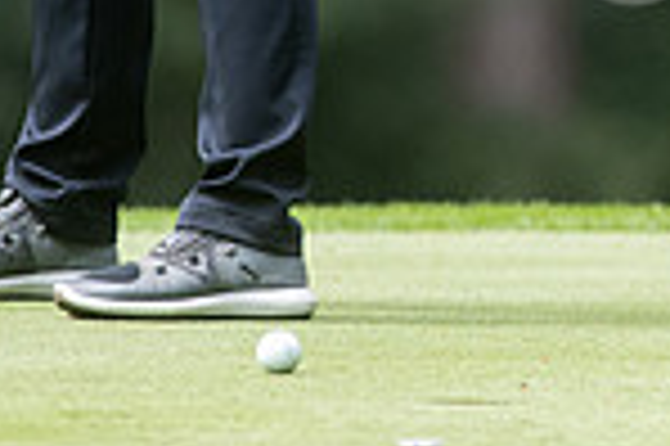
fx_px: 32589
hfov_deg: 1.2
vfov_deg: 0.8
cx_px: 639
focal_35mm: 1753
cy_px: -322
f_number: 4.5
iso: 800
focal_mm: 300
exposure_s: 1/2500
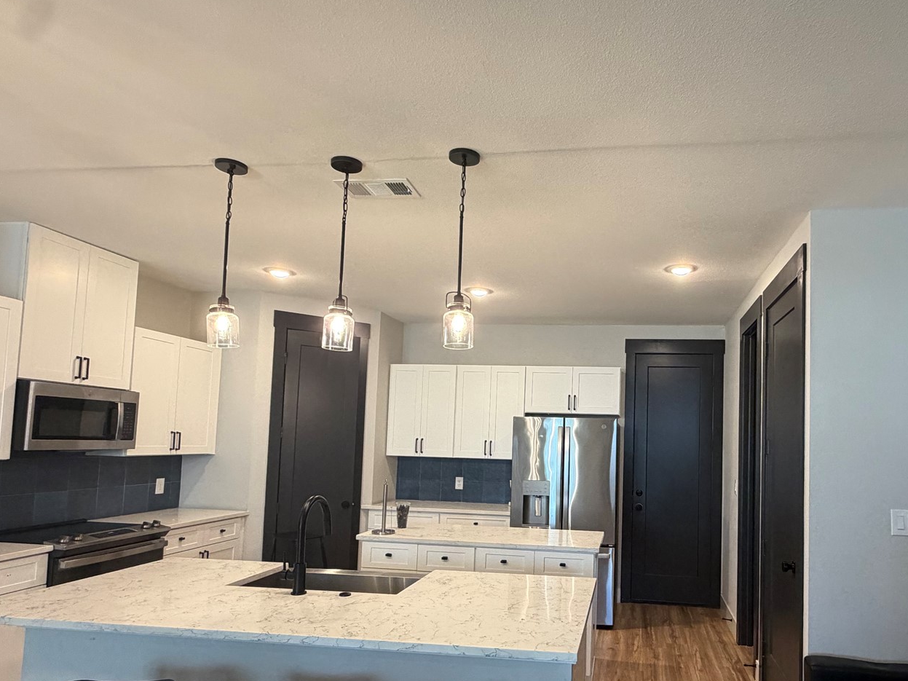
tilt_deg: +2.7
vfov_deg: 58.4
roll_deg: -1.4
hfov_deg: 72.7
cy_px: 410
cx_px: 568
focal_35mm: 23
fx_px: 603
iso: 320
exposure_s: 1/104
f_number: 2.2
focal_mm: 2.22
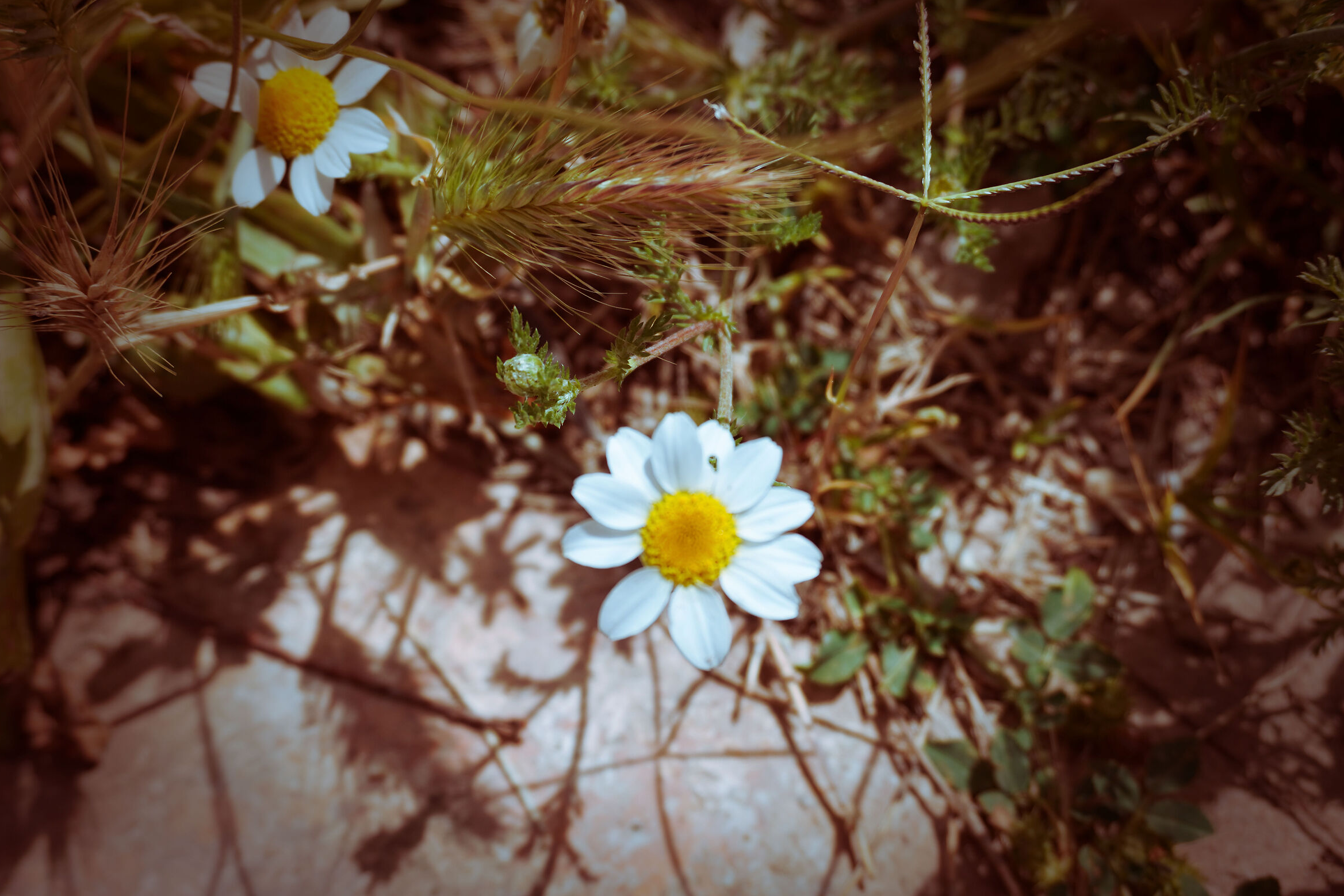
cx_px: 668
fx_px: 1438
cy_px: 454
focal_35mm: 39
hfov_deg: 50.1
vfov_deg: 34.6
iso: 100
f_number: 5
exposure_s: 1/1000
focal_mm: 25
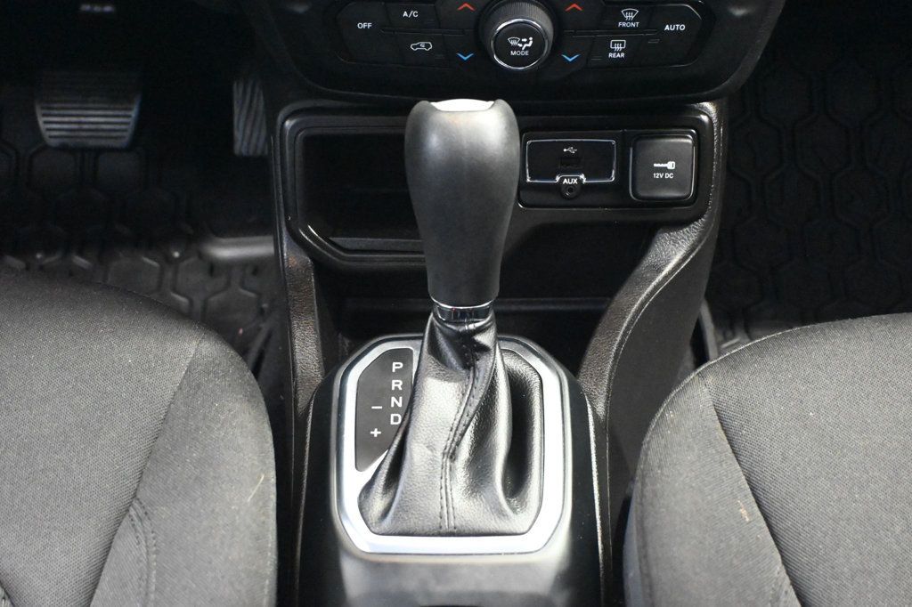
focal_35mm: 56
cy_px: 304
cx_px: 456
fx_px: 1405
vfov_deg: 24.4
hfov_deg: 36.0
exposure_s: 1/10
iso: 12800
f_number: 5.3
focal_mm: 37
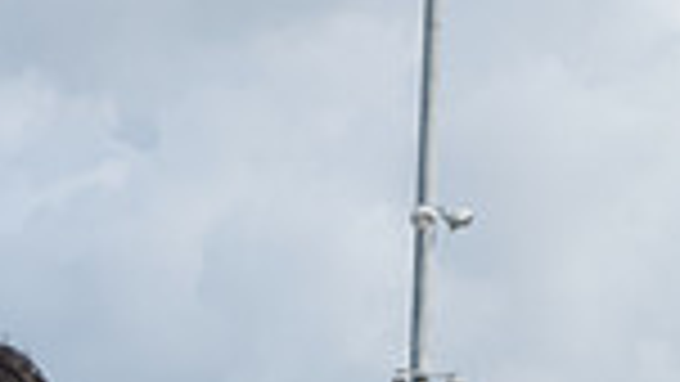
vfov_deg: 7.8
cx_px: 14
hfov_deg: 14.7
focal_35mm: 144
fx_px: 2597
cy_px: 921
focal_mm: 46
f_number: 7.1
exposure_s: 1/320
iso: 100
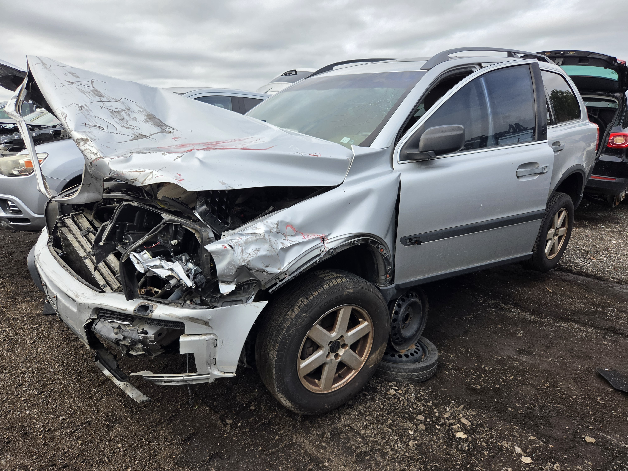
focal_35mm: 23
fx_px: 417
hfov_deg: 73.9
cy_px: 236
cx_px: 314
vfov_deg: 58.9
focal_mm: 5.4
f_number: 1.8
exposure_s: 1/1096
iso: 80
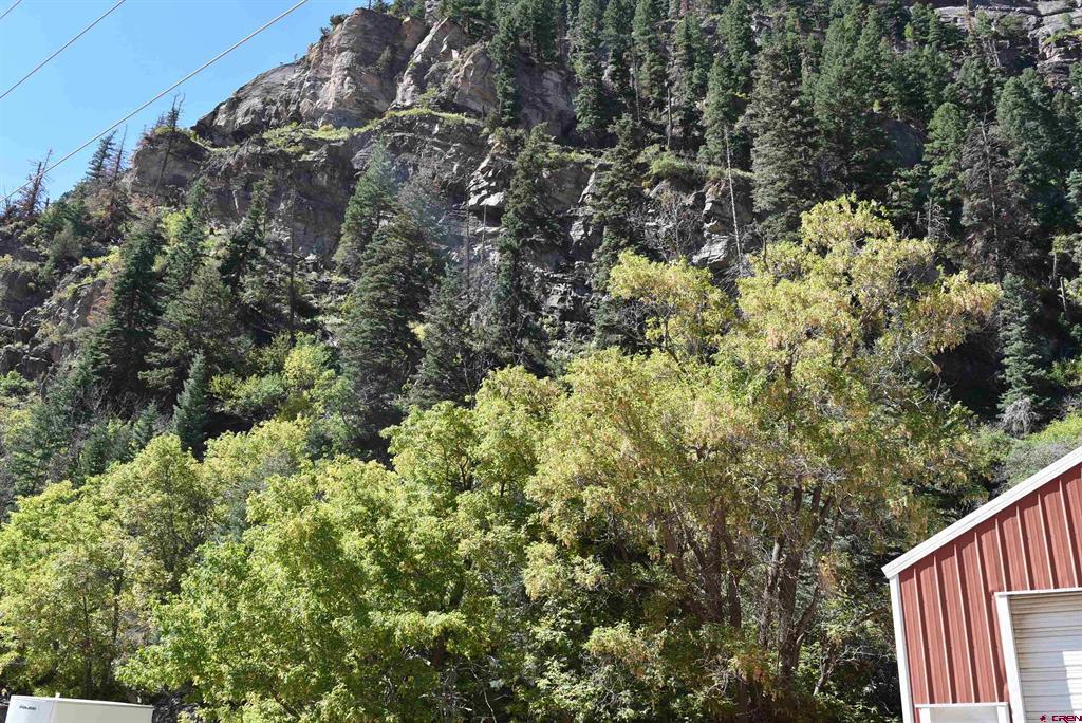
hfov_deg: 57.2
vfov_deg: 40.0
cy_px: 362
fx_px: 992
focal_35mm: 33
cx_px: 541
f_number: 8
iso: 200
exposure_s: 1/250
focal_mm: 22
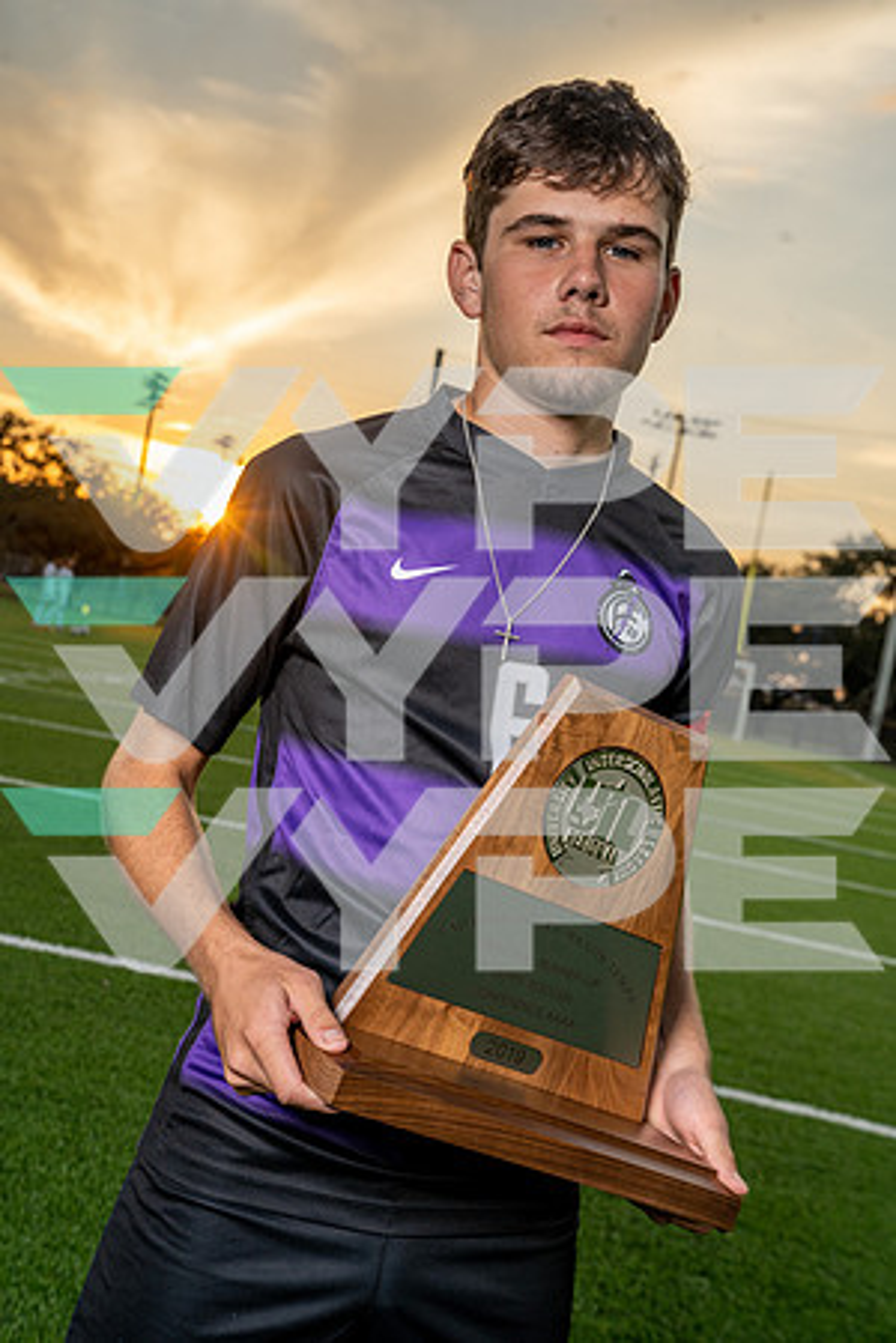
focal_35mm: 51
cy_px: 672
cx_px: 448
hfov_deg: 26.5
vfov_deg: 38.9
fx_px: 1904
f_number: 9
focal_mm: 51
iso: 320
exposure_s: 1/250
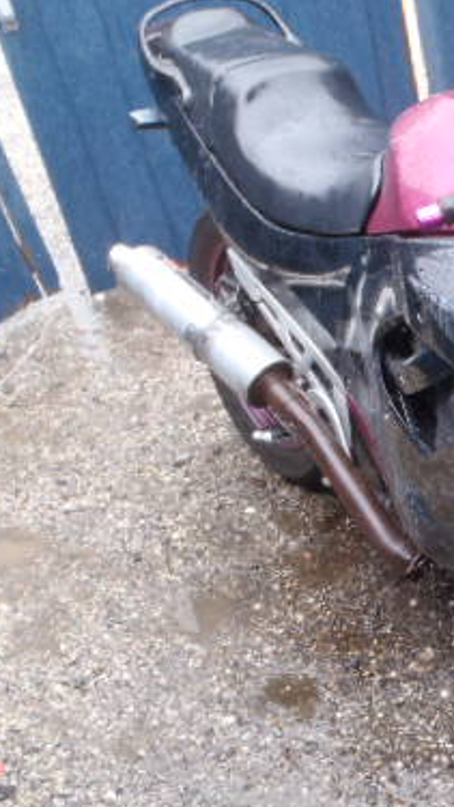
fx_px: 1113
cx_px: 626
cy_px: 443
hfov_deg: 20.6
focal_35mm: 52
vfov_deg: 39.8
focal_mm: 5
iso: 125
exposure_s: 1/30
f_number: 3.5
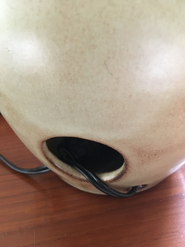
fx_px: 207
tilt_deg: -31.7
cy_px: 124
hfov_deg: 48.2
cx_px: 92
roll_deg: +2.2
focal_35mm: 29
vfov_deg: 61.7
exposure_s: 1/17
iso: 250
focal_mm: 4.15
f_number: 2.2
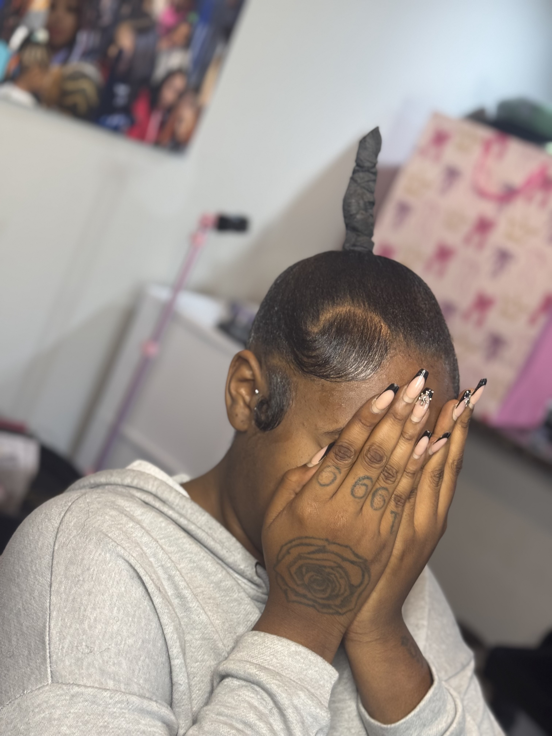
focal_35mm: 48
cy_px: 368
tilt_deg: -11.5
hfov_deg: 30.3
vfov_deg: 39.7
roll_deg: -24.4
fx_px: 1021
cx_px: 276
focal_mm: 6.76
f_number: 1.78
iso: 160
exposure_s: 1/60
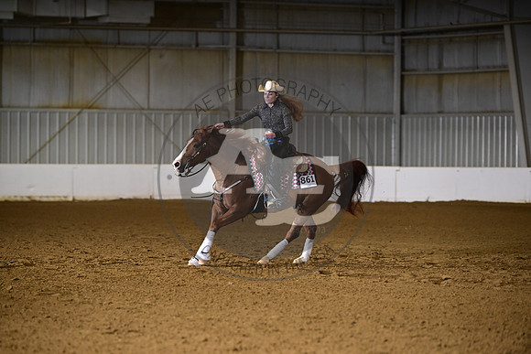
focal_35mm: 200
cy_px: 177
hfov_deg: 10.3
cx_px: 266
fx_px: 2951
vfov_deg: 6.9
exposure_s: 1/200
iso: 2500
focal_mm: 200
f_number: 4
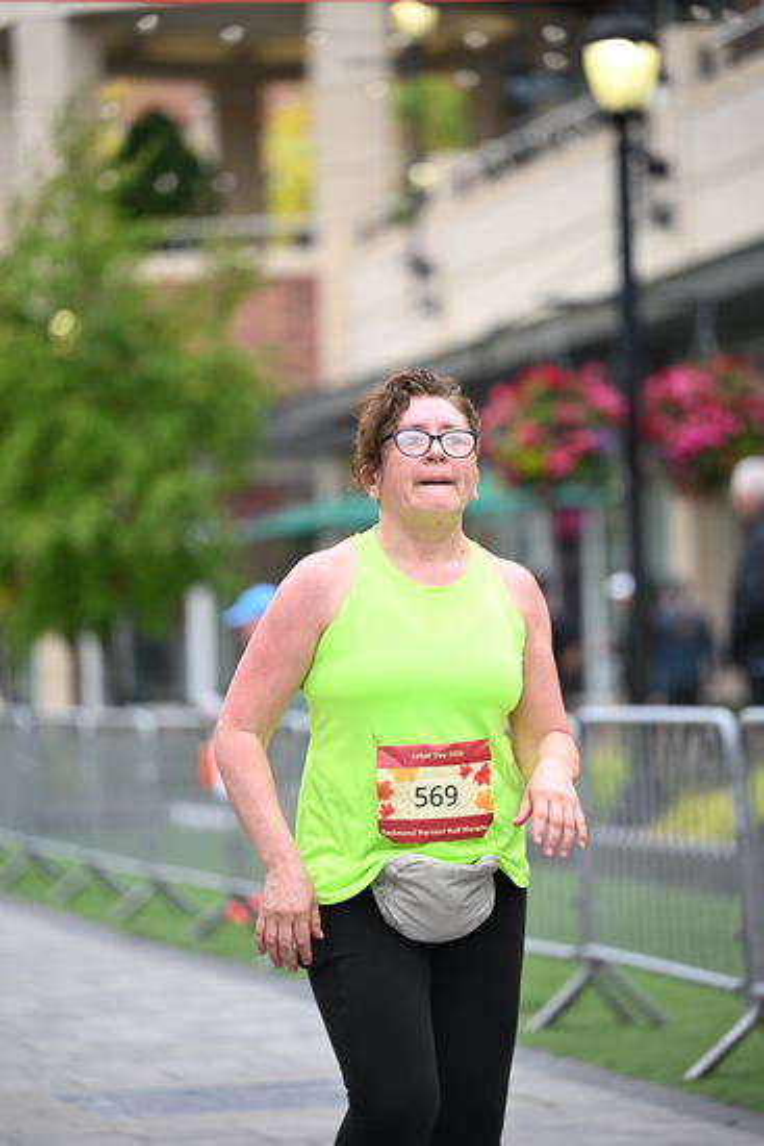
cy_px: 573
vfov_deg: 14.1
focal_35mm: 145
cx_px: 382
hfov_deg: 9.5
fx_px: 4613
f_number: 2.8
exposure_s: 1/1600
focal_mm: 145
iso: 640
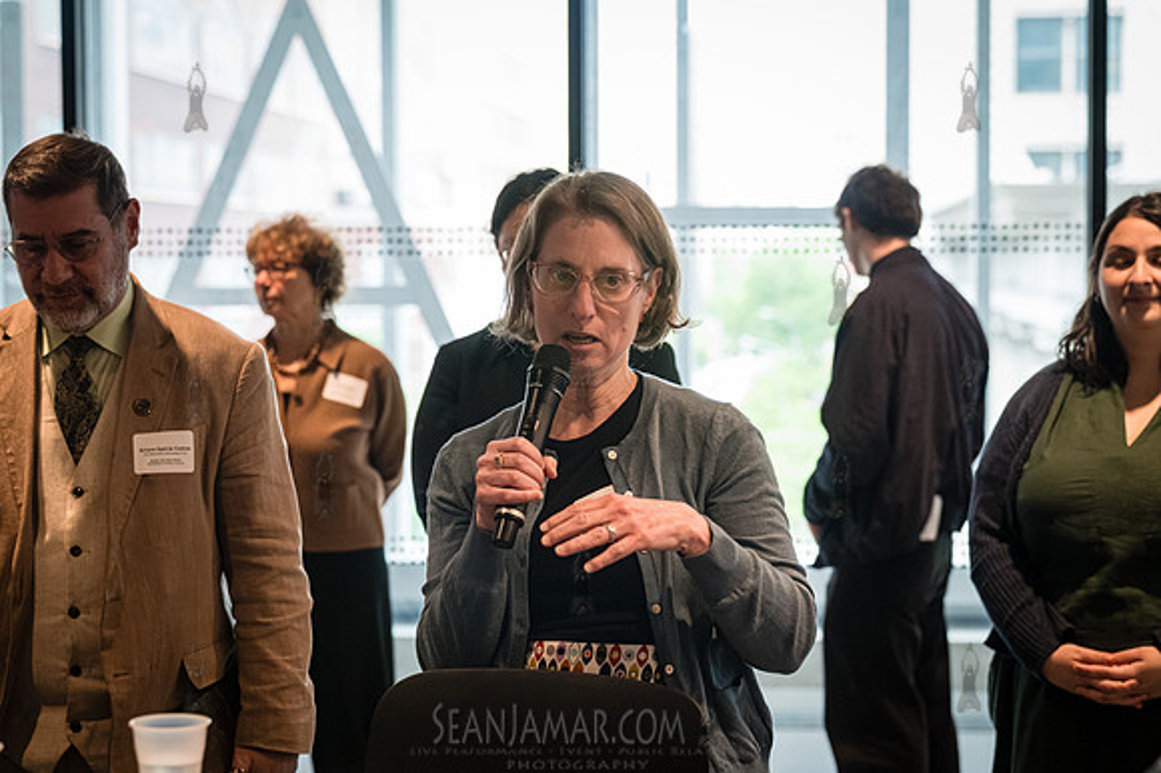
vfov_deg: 17.4
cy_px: 387
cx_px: 570
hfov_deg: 25.9
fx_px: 2525
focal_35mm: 78
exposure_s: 1/500
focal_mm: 76
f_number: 4
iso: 5000
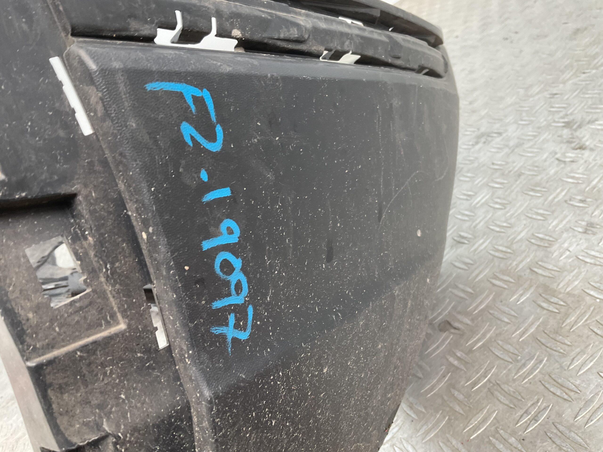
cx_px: 302
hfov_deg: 61.7
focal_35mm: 29
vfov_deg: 48.2
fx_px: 505
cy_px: 226
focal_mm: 3
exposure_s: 1/120
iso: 64
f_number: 1.8
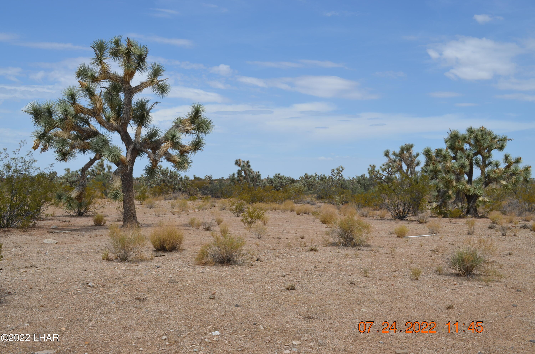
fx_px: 534
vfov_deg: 36.7
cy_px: 177
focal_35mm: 36
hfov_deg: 53.2
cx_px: 268
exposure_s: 1/320
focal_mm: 24
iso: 100
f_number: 9
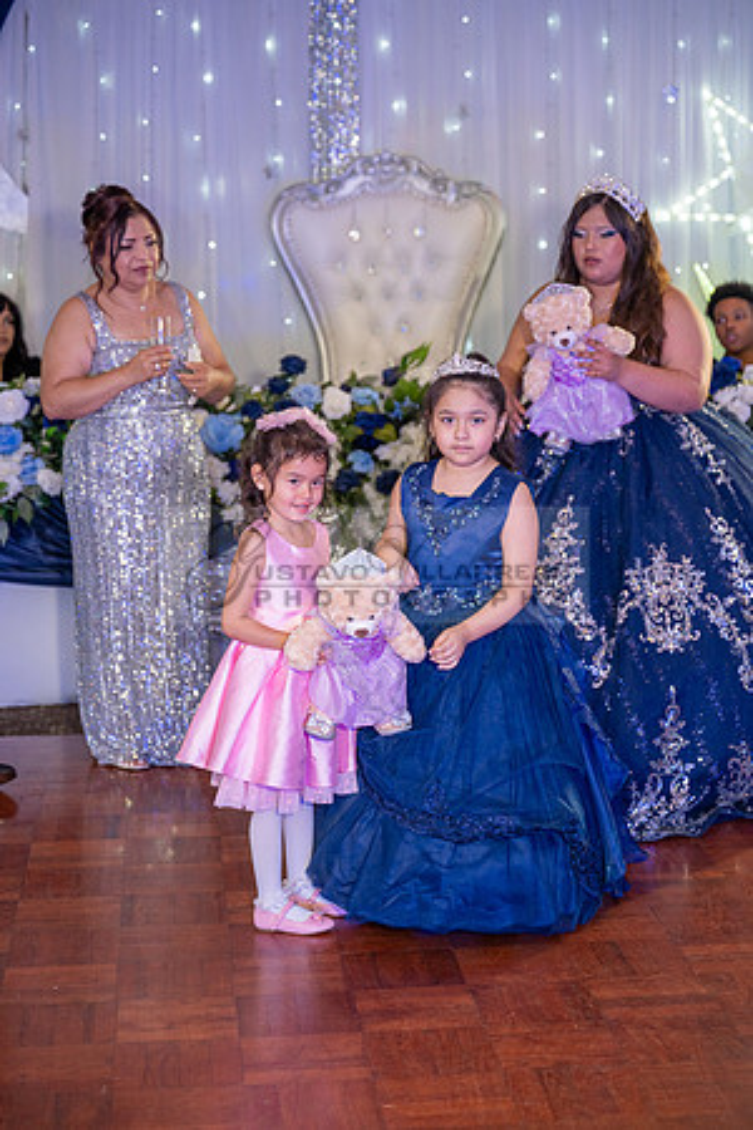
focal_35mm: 70
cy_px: 565
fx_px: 2196
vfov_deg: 28.8
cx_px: 376
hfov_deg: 19.5
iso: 1250
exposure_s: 1/200
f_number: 2.8
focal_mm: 70
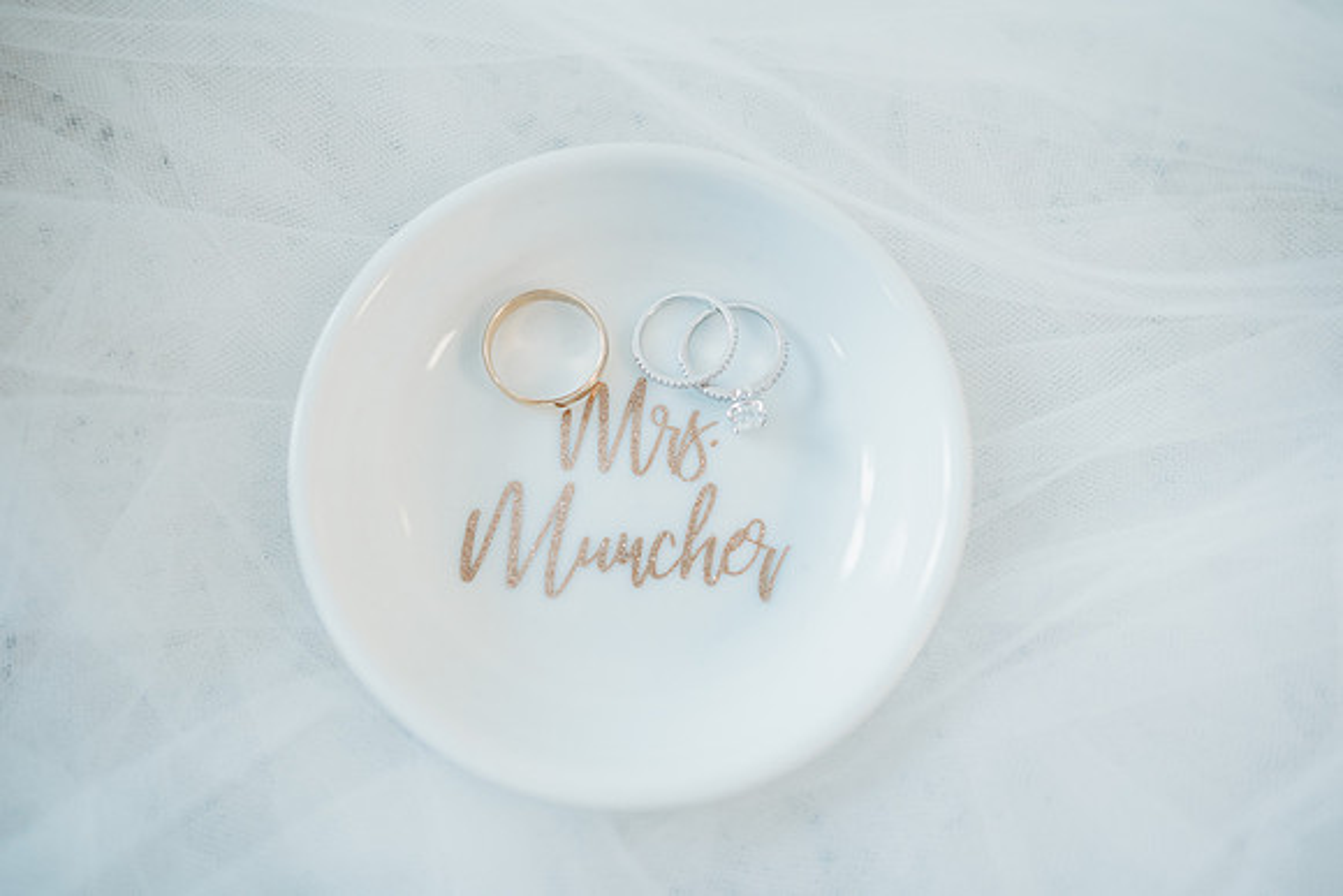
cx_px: 672
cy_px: 448
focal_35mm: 24
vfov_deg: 53.2
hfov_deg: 73.7
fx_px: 896
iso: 500
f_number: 2.5
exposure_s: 1/160
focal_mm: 24
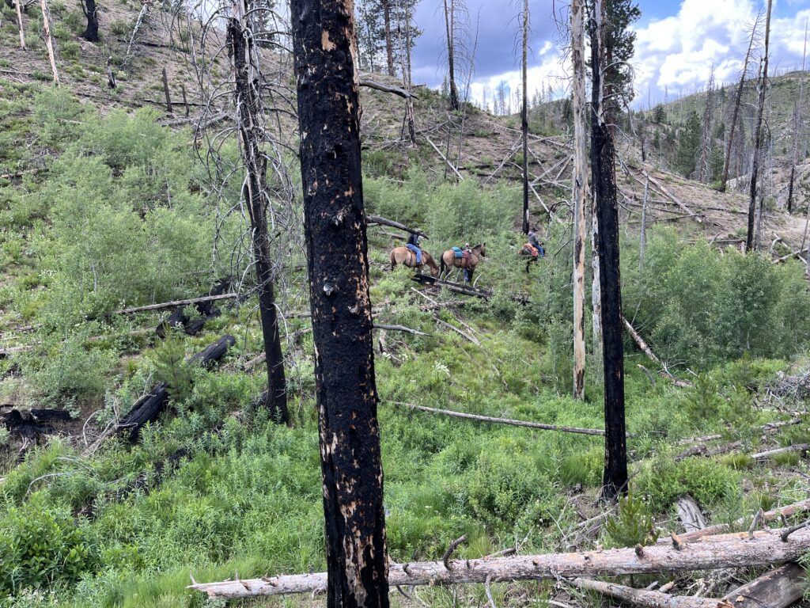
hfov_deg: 67.3
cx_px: 405
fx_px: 608
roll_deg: +4.5
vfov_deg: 53.1
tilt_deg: -12.4
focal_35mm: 26
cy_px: 304
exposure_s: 1/608
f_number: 1.6
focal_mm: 5.1
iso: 50
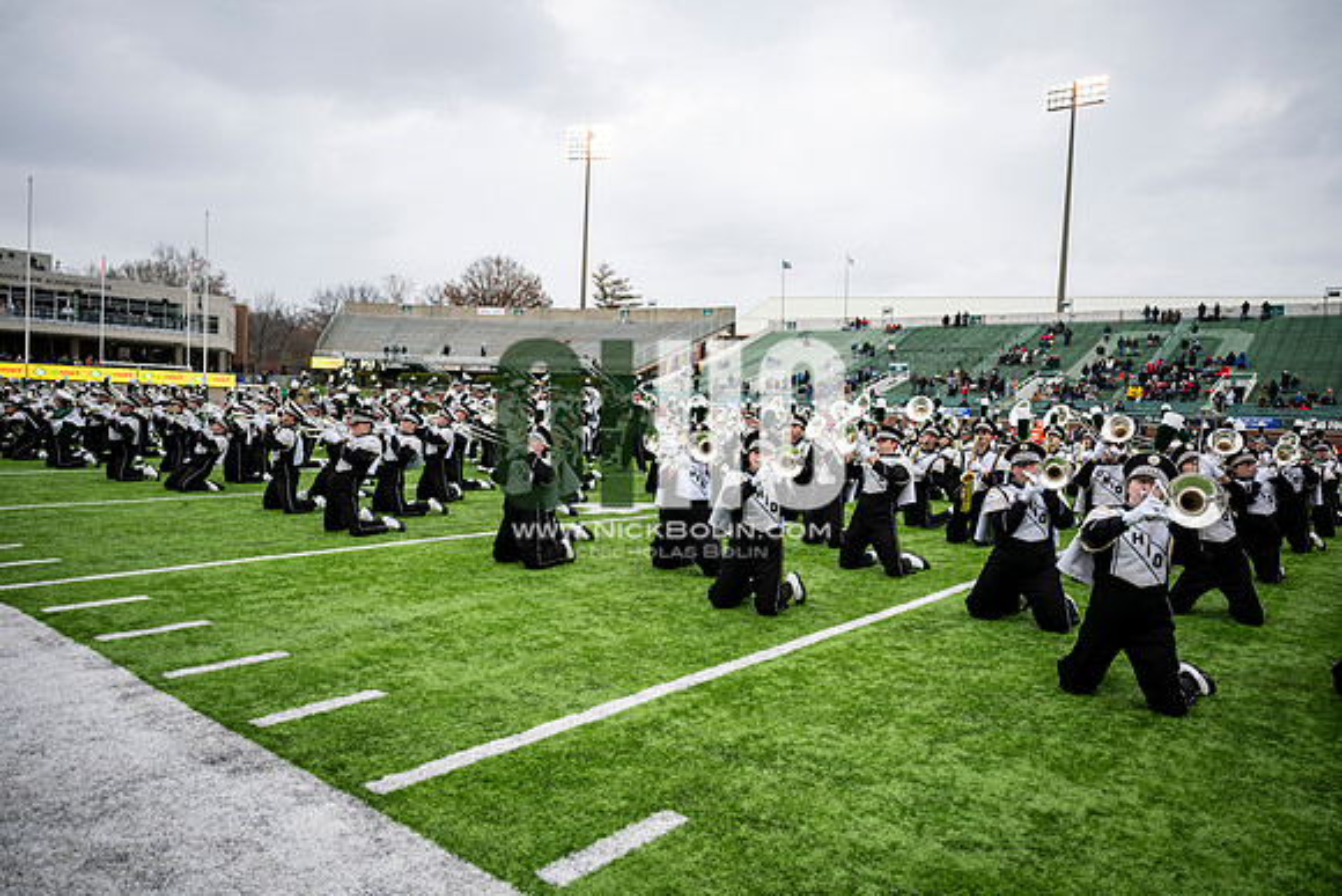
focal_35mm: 24
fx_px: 895
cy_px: 448
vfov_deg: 53.2
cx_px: 671
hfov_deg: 73.7
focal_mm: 24
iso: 100
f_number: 2.8
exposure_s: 1/500
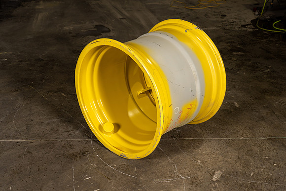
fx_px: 389
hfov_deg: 40.3
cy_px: 96
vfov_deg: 27.5
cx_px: 143
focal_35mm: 49
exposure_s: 1/100
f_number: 5.6
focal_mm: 49
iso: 500
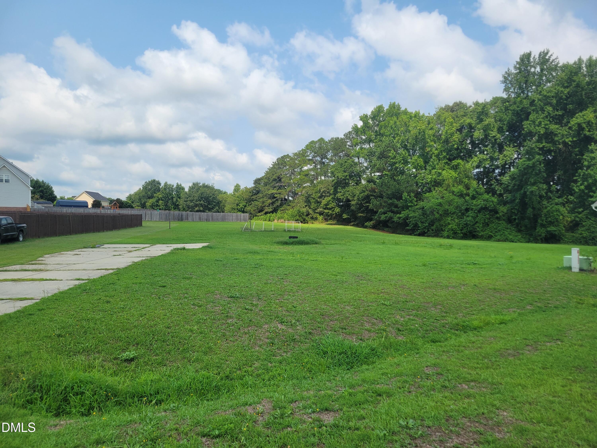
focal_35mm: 26
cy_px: 224
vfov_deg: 53.1
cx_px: 298
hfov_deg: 67.3
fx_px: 448
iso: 40
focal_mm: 5.4
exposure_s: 1/2686
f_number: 1.8
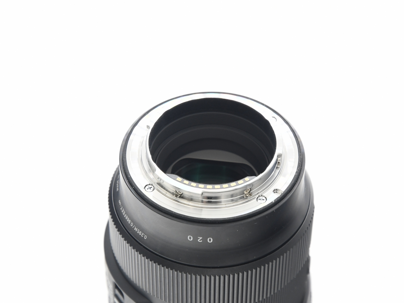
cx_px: 213
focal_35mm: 131
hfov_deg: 15.1
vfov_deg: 11.3
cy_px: 151
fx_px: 1529
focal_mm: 80
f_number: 7.1
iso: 1000
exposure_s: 1/100
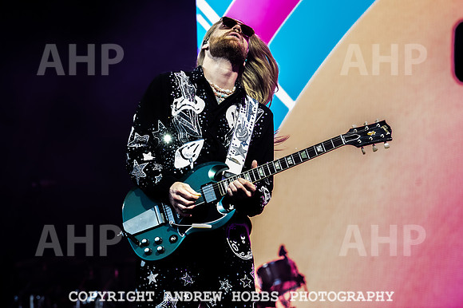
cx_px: 219
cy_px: 146
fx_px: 1829
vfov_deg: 9.6
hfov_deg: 14.4
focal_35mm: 142
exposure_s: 1/500
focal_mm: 135
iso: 2500
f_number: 7.1
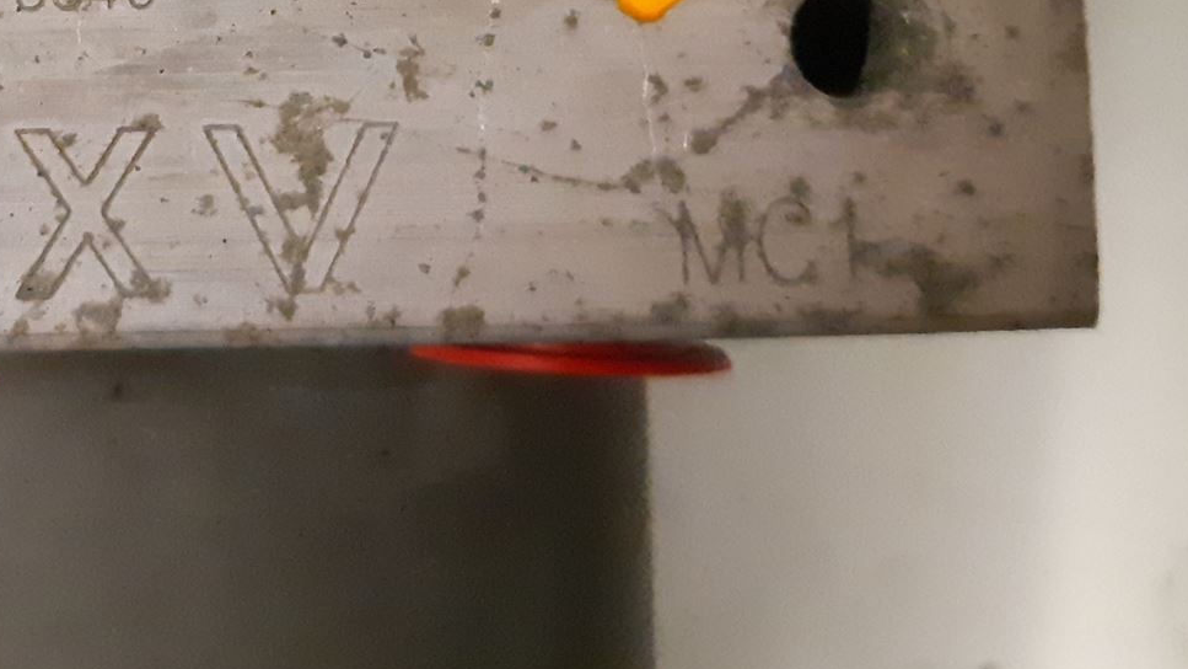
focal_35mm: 60
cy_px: -141
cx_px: 161
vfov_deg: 18.9
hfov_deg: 33.4
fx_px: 1890
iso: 800
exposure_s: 1/100
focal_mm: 3.93
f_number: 1.7
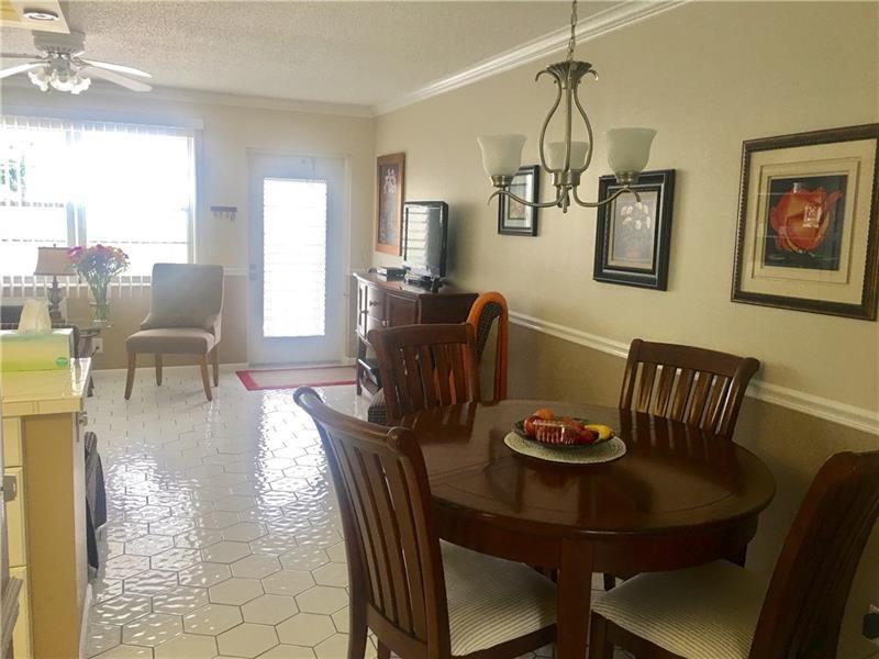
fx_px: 736
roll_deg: -2.1
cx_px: 440
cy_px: 330
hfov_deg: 61.7
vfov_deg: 48.2
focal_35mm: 29
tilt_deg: -7.8
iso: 32
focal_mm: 4.15
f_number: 2.2
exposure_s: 1/30
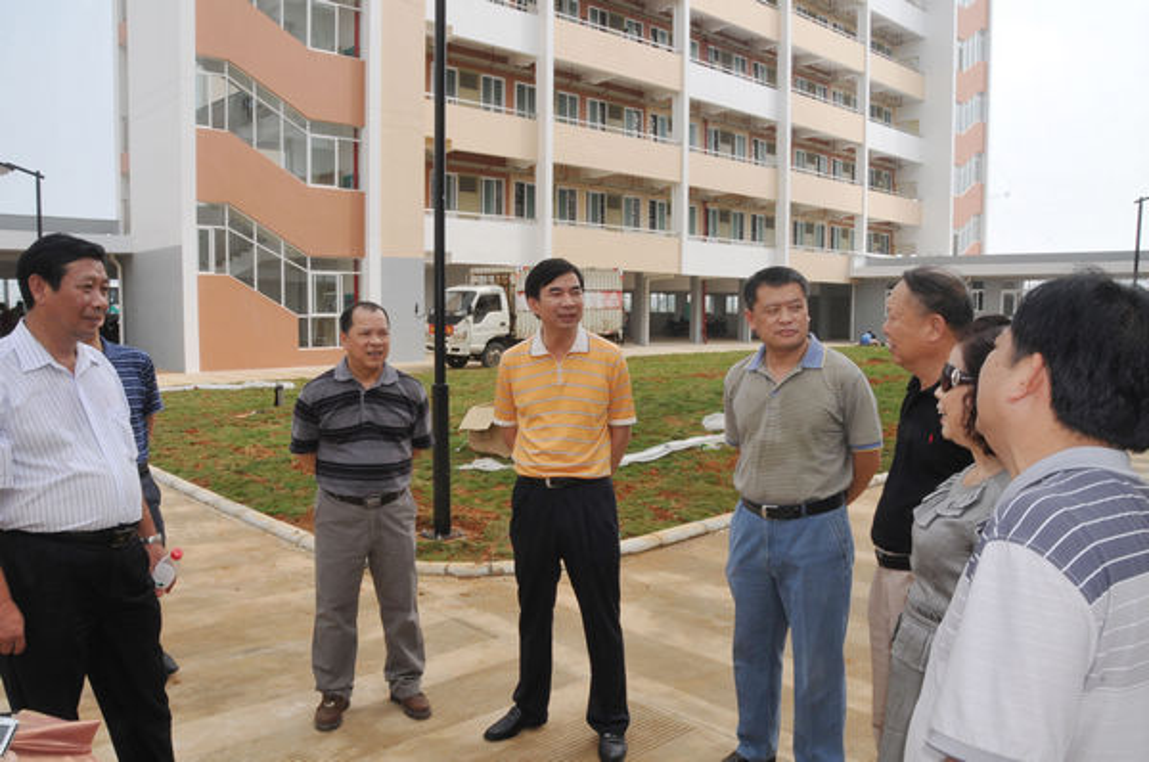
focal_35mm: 27
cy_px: 381
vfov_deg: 47.8
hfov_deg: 67.5
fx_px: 860
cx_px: 574
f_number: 22
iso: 400
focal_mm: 18
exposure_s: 1/60
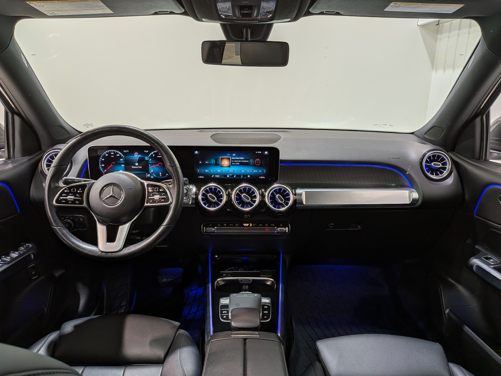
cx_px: 250
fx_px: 347
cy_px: 188
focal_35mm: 24
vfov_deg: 56.8
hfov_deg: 71.6
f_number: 1.7
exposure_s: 1/121
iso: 30
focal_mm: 4.53
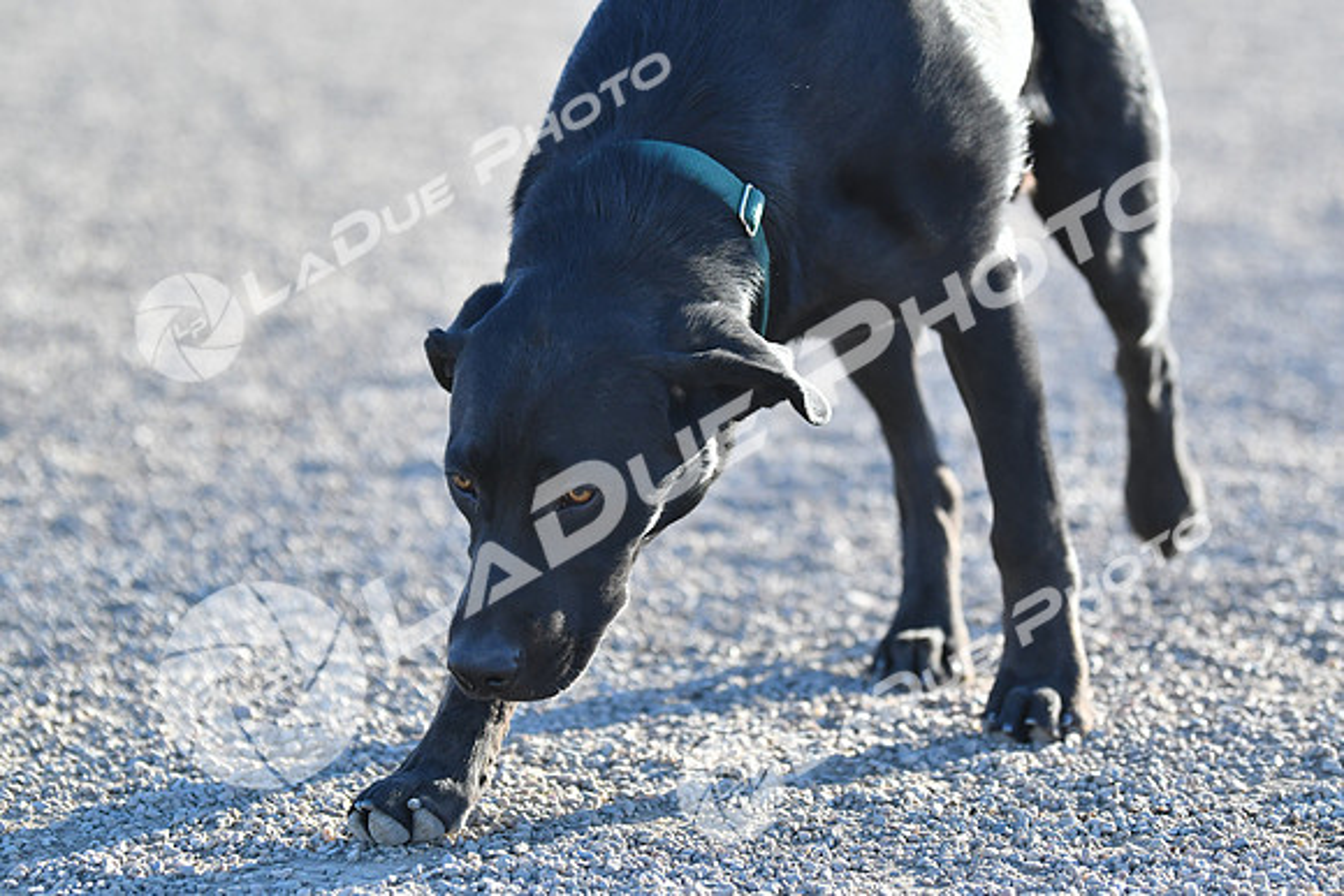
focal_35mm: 174
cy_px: 448
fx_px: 6497
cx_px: 672
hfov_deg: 11.8
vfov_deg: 7.9
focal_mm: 116
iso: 1000
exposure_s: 1/4000
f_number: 2.8
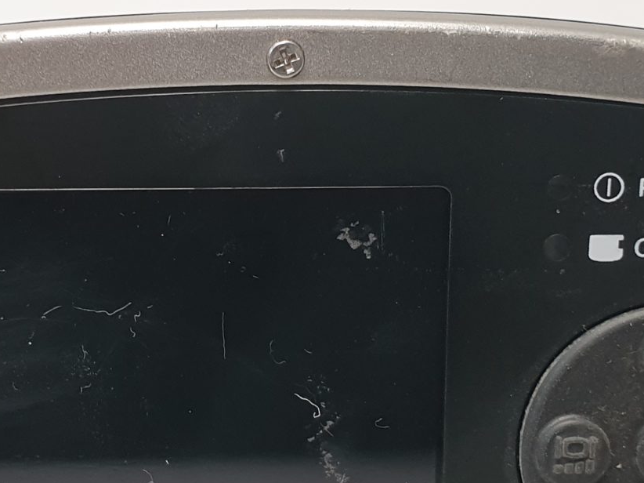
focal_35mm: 81
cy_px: 274
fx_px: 1506
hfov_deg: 24.0
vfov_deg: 18.2
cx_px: 203
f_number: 2.4
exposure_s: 1/50
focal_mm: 4.3
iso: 100
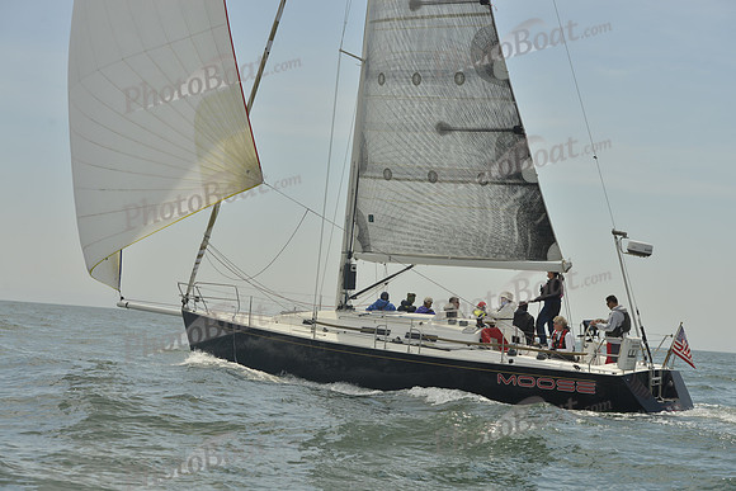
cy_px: 246
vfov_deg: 19.5
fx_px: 1431
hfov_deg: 28.8
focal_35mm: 70
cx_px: 368
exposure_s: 1/1250
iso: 280
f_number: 9
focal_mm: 70
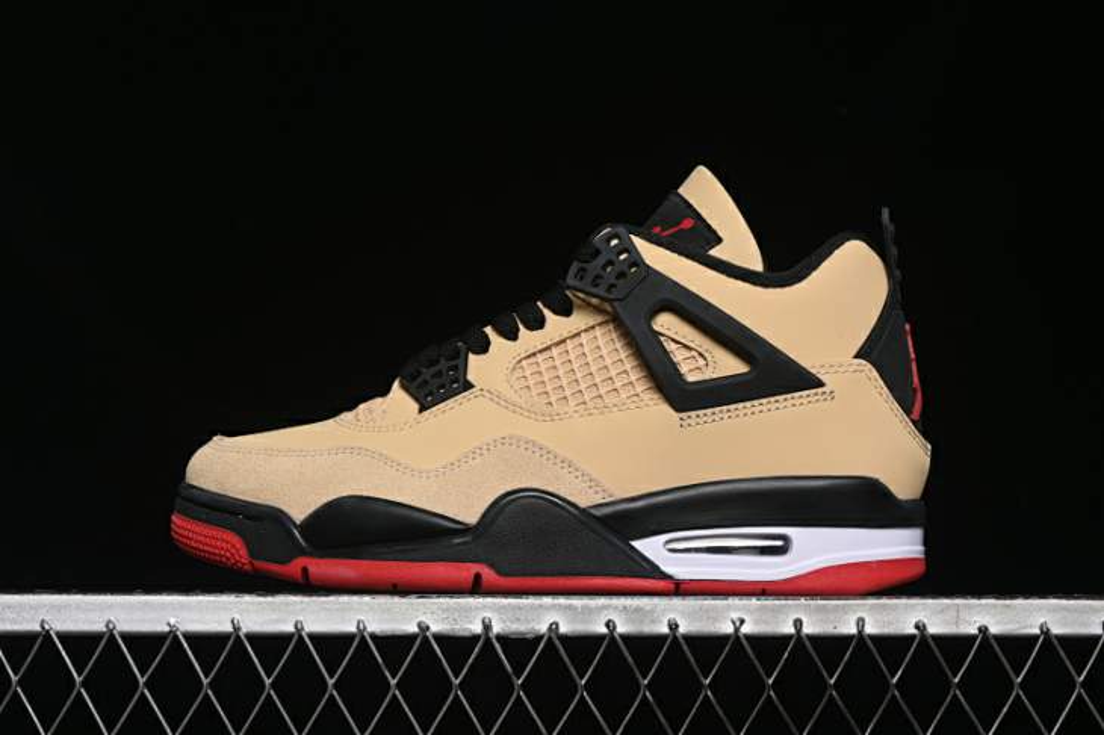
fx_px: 2299
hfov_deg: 27.0
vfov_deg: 18.2
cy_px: 368
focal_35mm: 75
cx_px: 552
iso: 160
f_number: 6.3
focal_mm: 50
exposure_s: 1/60
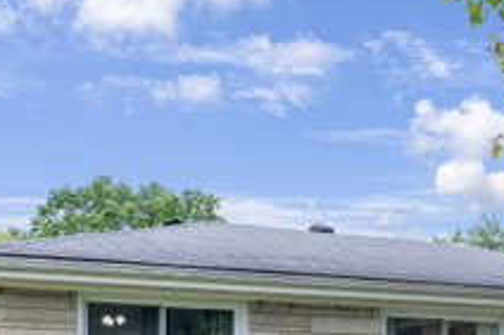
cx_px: 311
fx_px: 979
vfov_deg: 18.6
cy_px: 372
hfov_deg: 28.8
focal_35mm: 70
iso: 320
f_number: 4
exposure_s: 1/200
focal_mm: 29
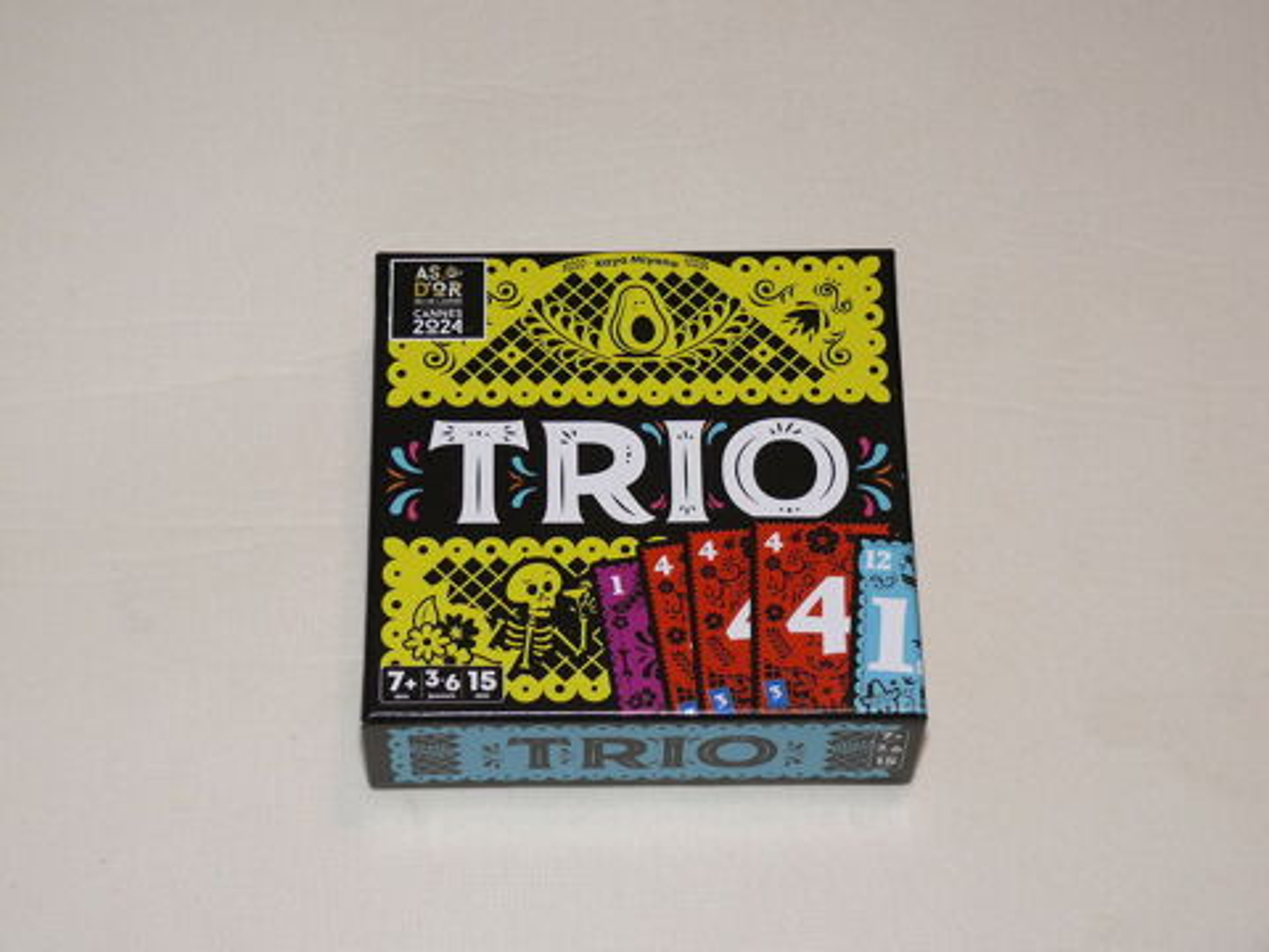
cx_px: 634
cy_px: 476
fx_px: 3006
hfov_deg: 23.8
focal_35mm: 82
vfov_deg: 18.0
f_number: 3.2
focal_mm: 15.5
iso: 100
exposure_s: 1/30
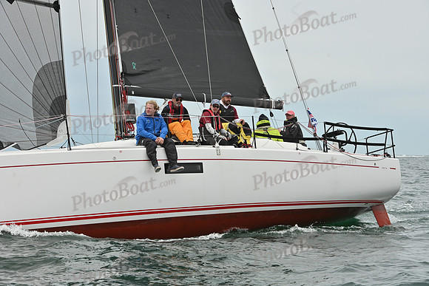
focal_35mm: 110
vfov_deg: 12.5
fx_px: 1311
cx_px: 214
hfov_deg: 18.6
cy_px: 143
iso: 320
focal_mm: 110
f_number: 11
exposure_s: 1/1000
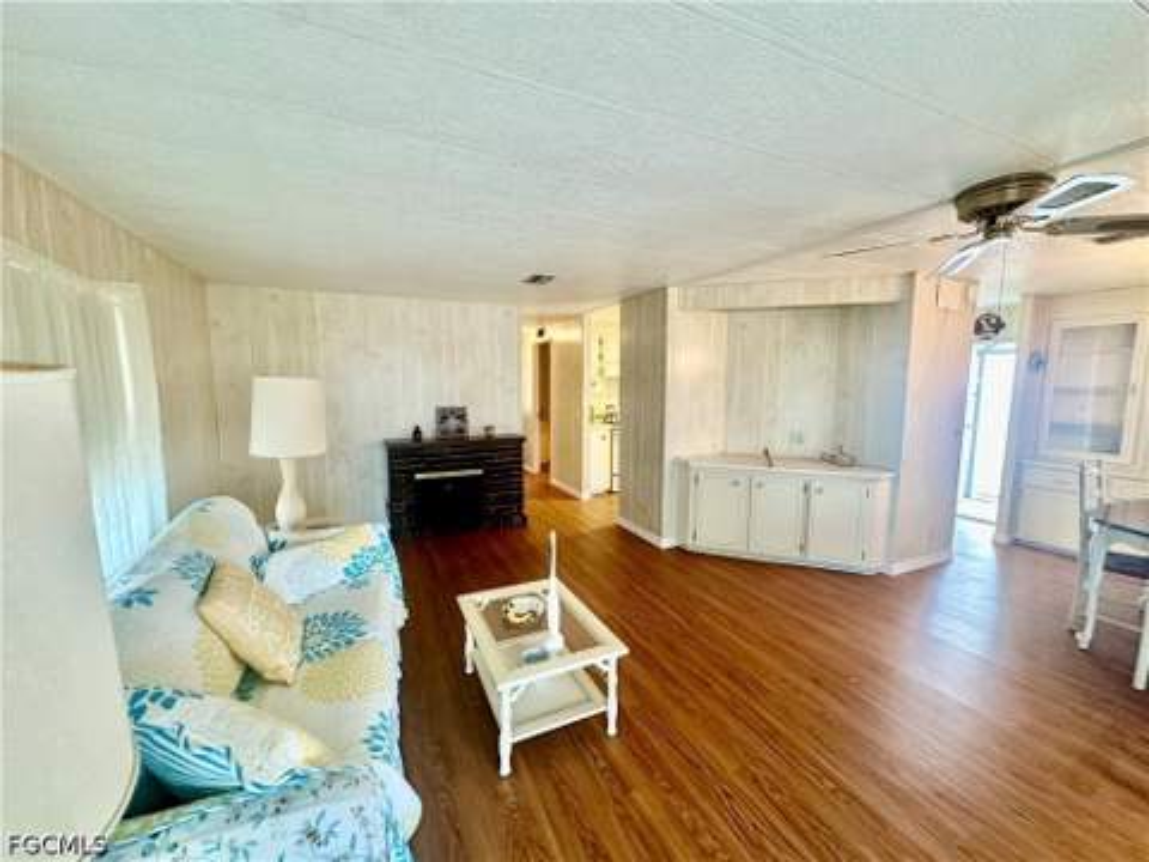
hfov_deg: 102.1
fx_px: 465
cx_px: 574
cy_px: 431
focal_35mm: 14
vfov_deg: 85.7
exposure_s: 1/60
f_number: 2.2
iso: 320
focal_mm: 2.22
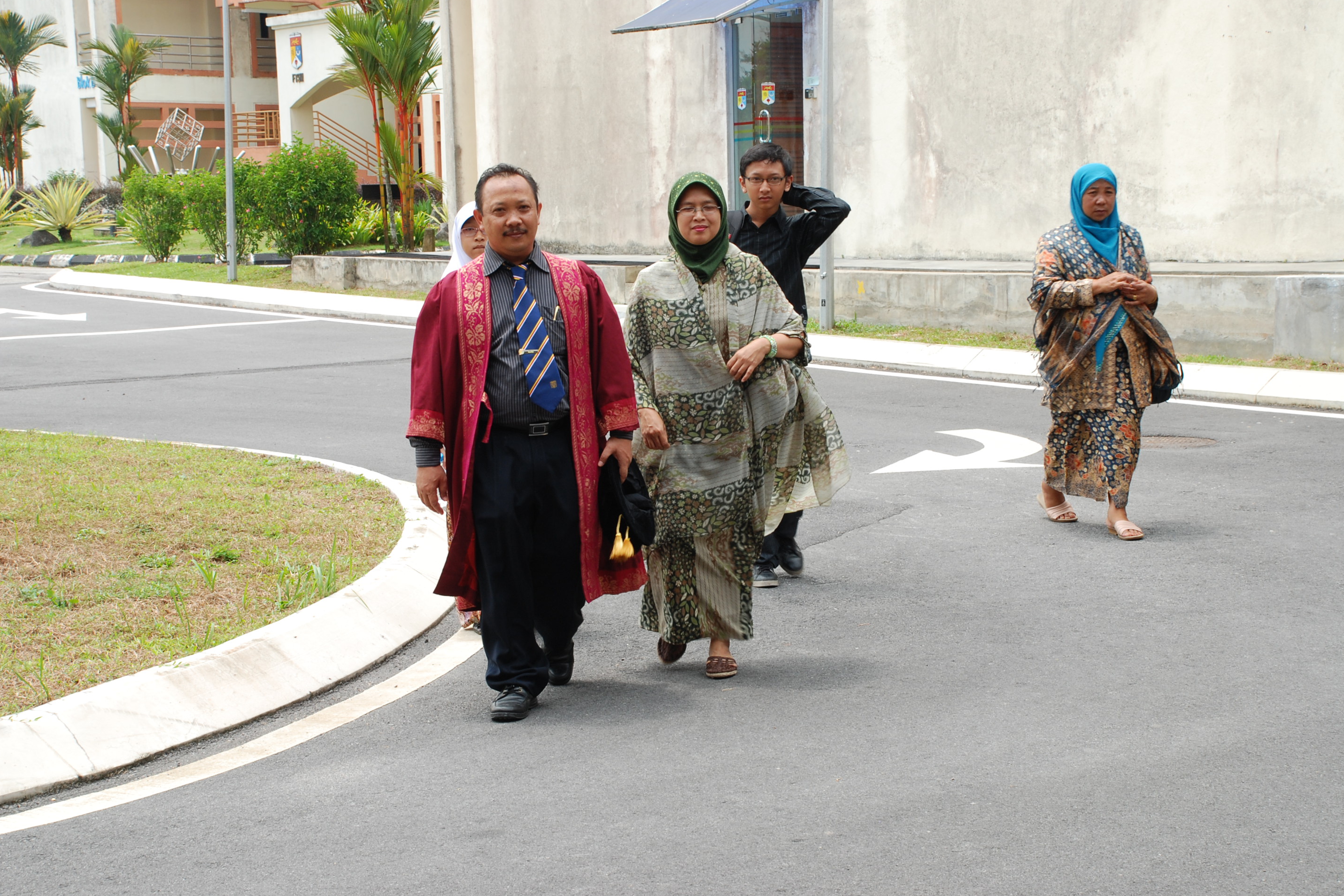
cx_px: 668
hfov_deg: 27.7
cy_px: 446
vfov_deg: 18.7
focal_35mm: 73
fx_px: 2725
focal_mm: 48
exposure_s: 1/100
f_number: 10
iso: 200
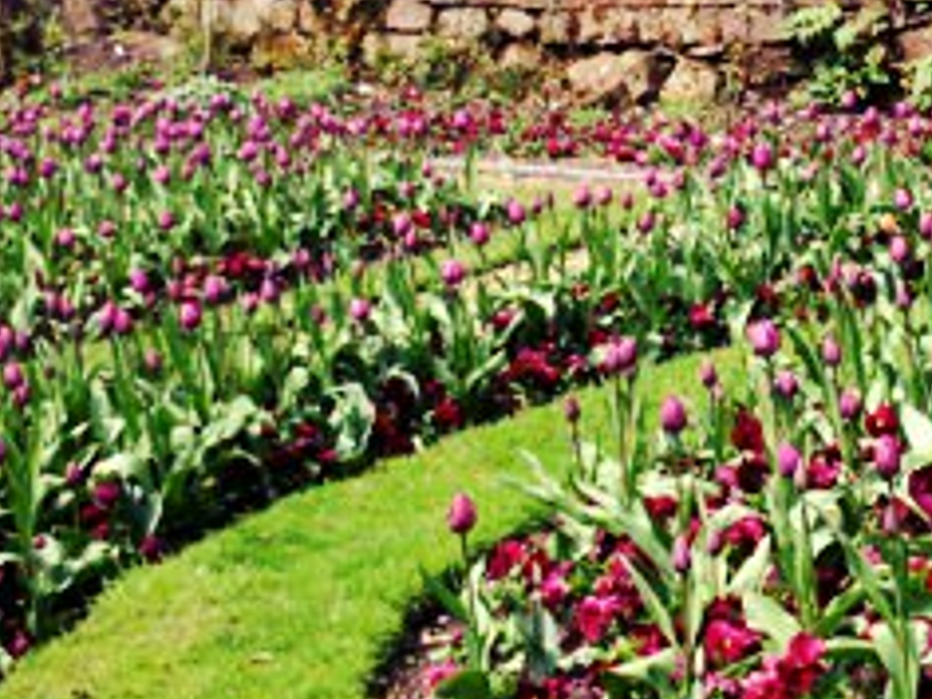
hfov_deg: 20.5
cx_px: 667
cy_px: 126
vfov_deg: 15.4
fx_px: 2558
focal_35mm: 95
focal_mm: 4.28
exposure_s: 1/497
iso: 50
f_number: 2.4
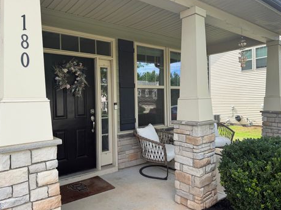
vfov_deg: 53.0
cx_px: 139
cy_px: 102
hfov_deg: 67.3
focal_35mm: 26
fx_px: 211
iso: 80
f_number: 1.78
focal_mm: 6.76
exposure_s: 1/1091
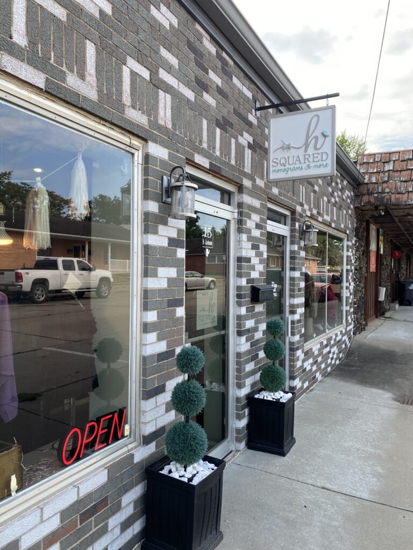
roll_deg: -0.3
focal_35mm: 26
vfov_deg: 67.3
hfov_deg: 53.1
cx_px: 206
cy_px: 275
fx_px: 414
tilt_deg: +1.4
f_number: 1.8
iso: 32
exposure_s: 1/417
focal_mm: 4.25
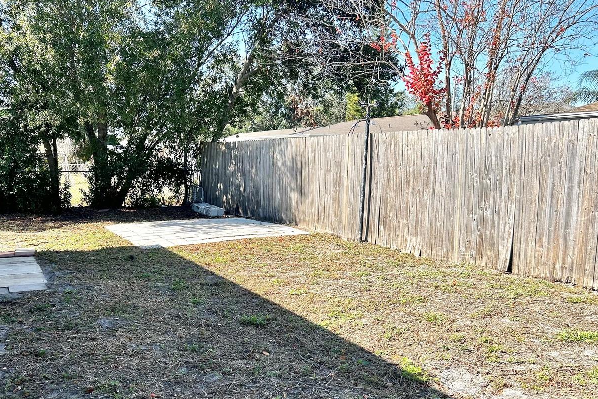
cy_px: 258
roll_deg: -0.9
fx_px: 598
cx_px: 236
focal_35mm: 36
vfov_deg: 36.6
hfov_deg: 52.7
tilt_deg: -11.1
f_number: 1.5
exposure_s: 1/1698
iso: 50
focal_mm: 5.7
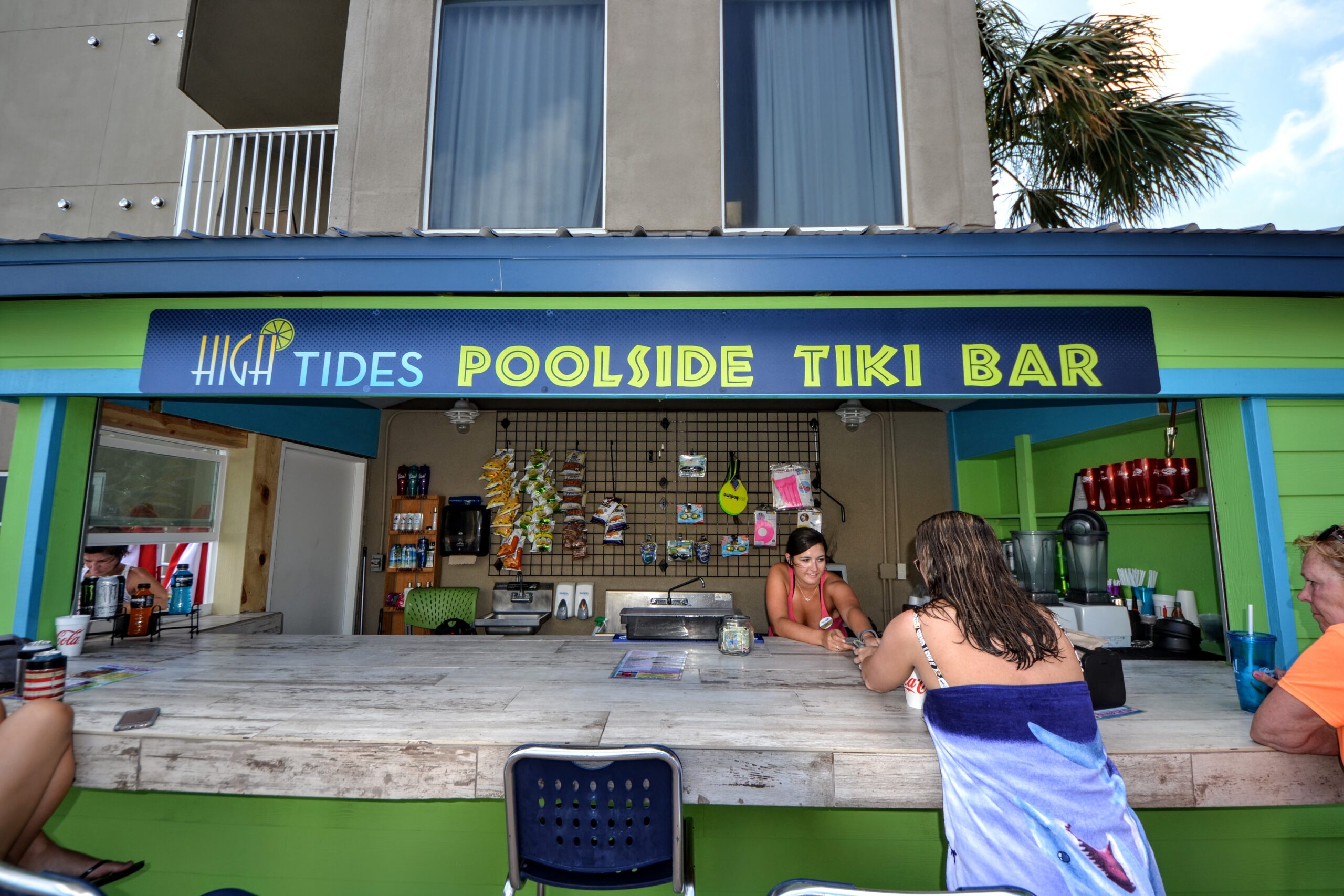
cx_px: 672
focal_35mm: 14
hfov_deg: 103.3
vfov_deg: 80.2
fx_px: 532
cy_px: 448
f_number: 4.8
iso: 100
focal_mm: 9.5
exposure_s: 1/125
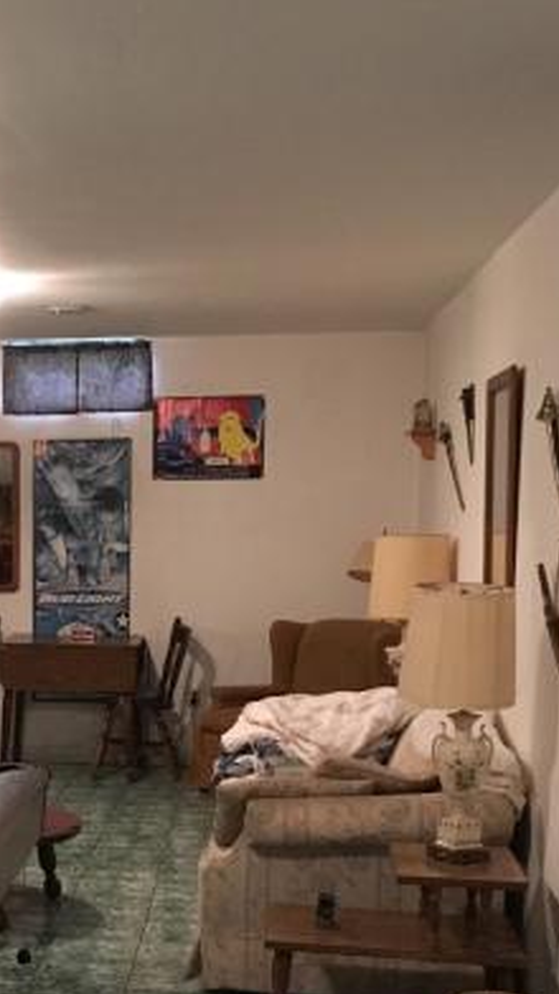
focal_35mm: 62
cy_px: 704
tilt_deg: -5.9
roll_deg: +1.2
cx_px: -107
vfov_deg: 33.4
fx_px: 1633
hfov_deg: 18.4
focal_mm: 4.15
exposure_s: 1/15
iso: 250
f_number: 2.2
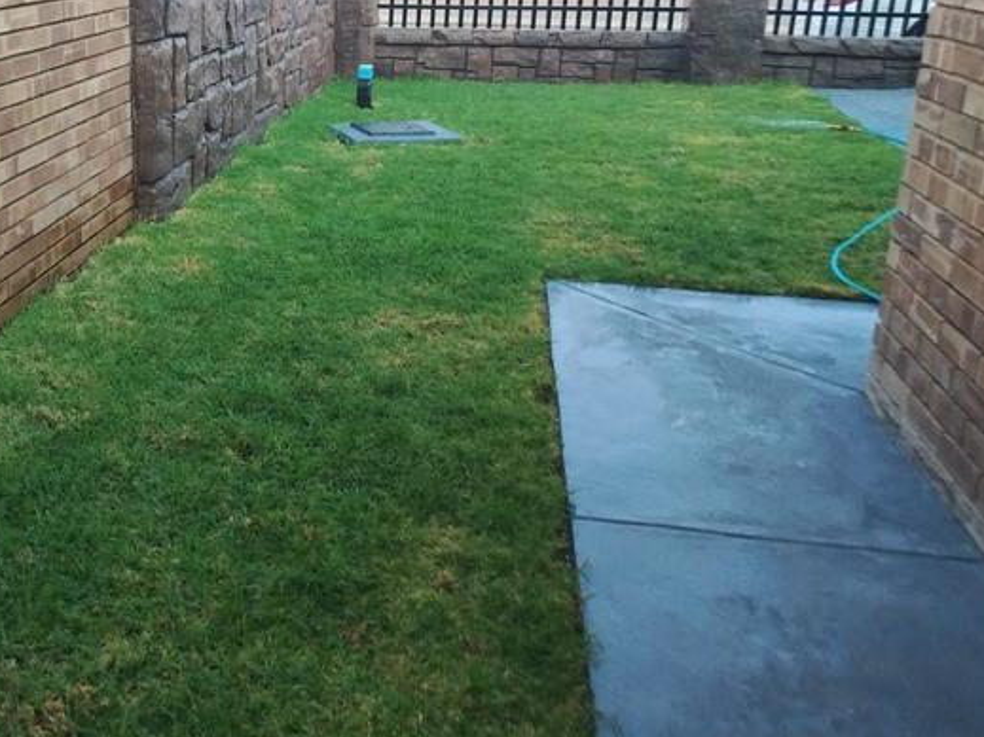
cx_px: 246
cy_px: 199
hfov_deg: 48.2
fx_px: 1052
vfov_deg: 37.8
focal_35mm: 37
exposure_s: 1/900
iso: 769
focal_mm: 5.25
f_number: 1.75
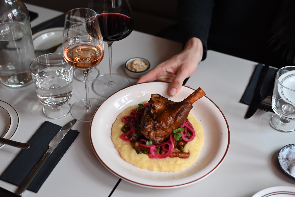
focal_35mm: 50
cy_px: 98
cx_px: 148
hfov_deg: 39.6
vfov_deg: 27.0
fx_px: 410
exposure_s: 1/125
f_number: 2.8
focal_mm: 50
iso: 1000
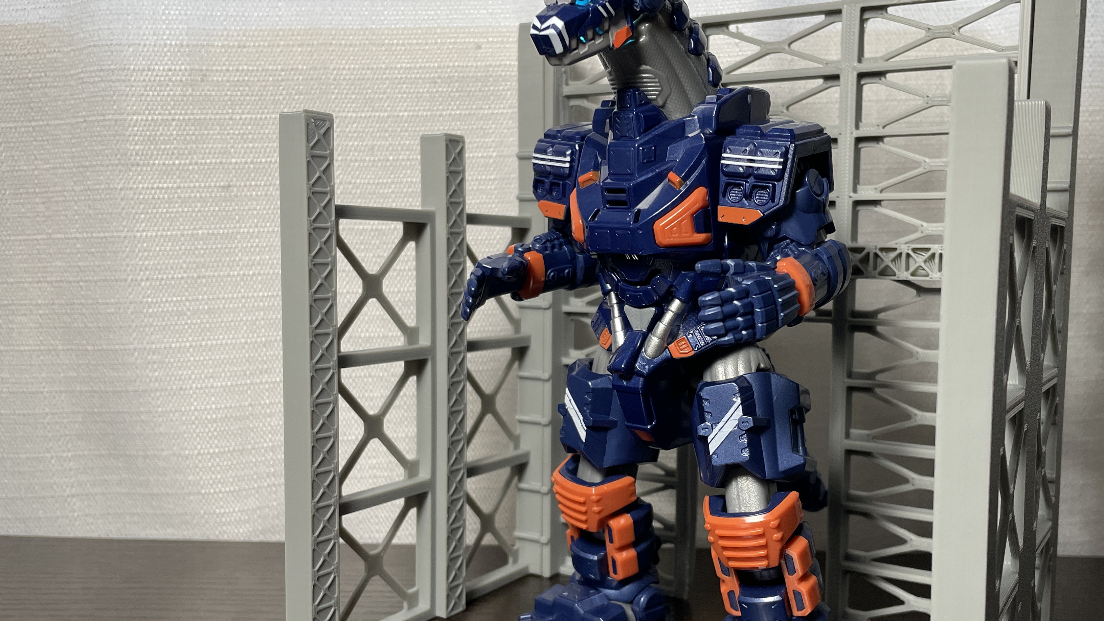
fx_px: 1025
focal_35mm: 35
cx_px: 671
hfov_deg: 56.1
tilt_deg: -4.0
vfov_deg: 33.7
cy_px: 344
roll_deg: -0.1
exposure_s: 1/120
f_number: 1.6
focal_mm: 4.2
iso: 125
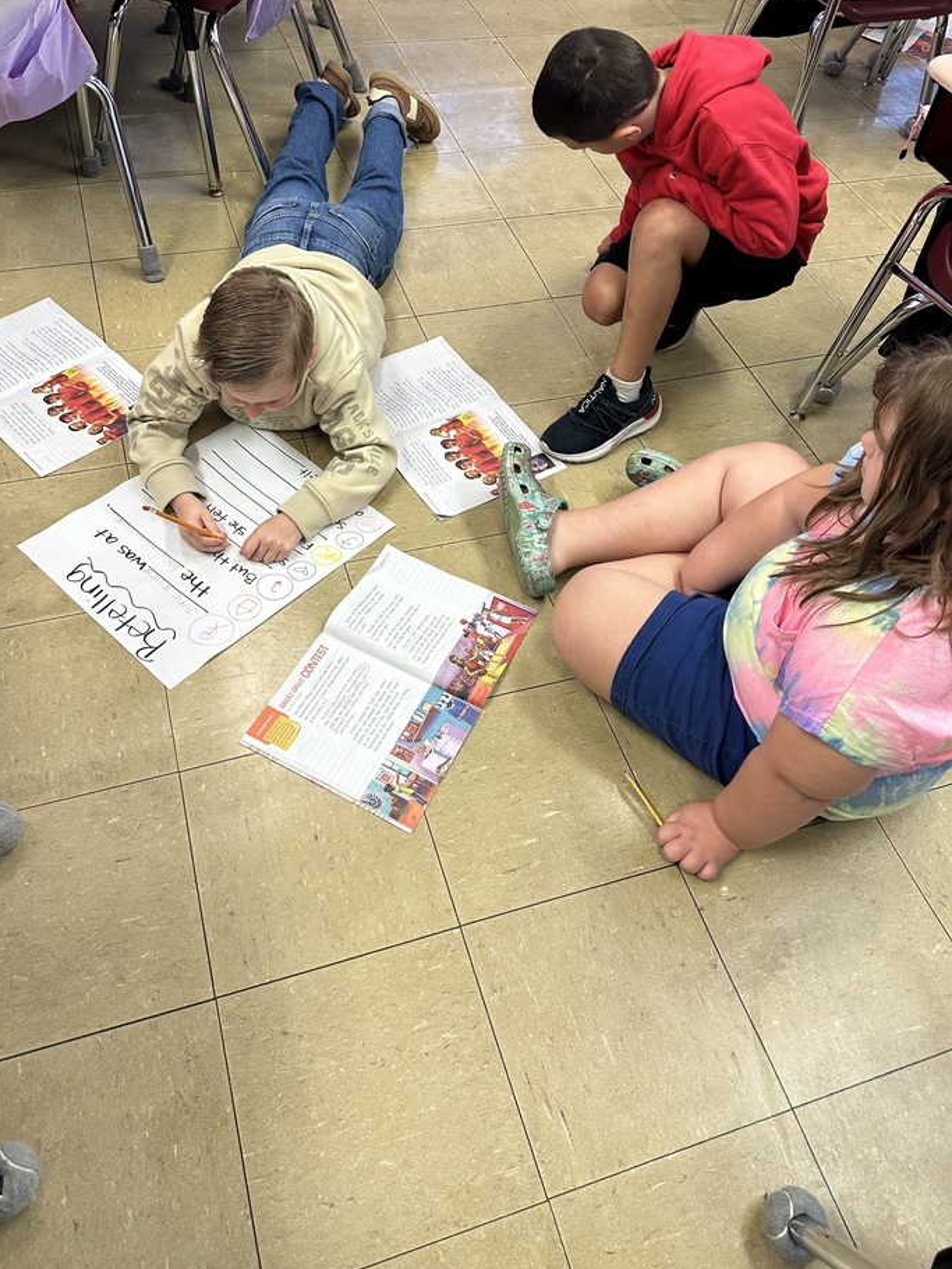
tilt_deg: -49.5
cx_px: 440
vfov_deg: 65.1
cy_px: 559
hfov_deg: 51.3
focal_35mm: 27
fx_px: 990
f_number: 1.78
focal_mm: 6.86
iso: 200
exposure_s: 1/120
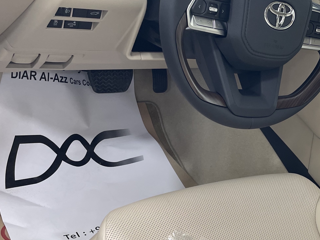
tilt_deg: -35.9
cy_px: 124
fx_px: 499
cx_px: 276
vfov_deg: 27.0
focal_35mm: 54
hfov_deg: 34.0
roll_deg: -29.9
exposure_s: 1/100
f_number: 1.6
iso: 125
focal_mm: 4.2
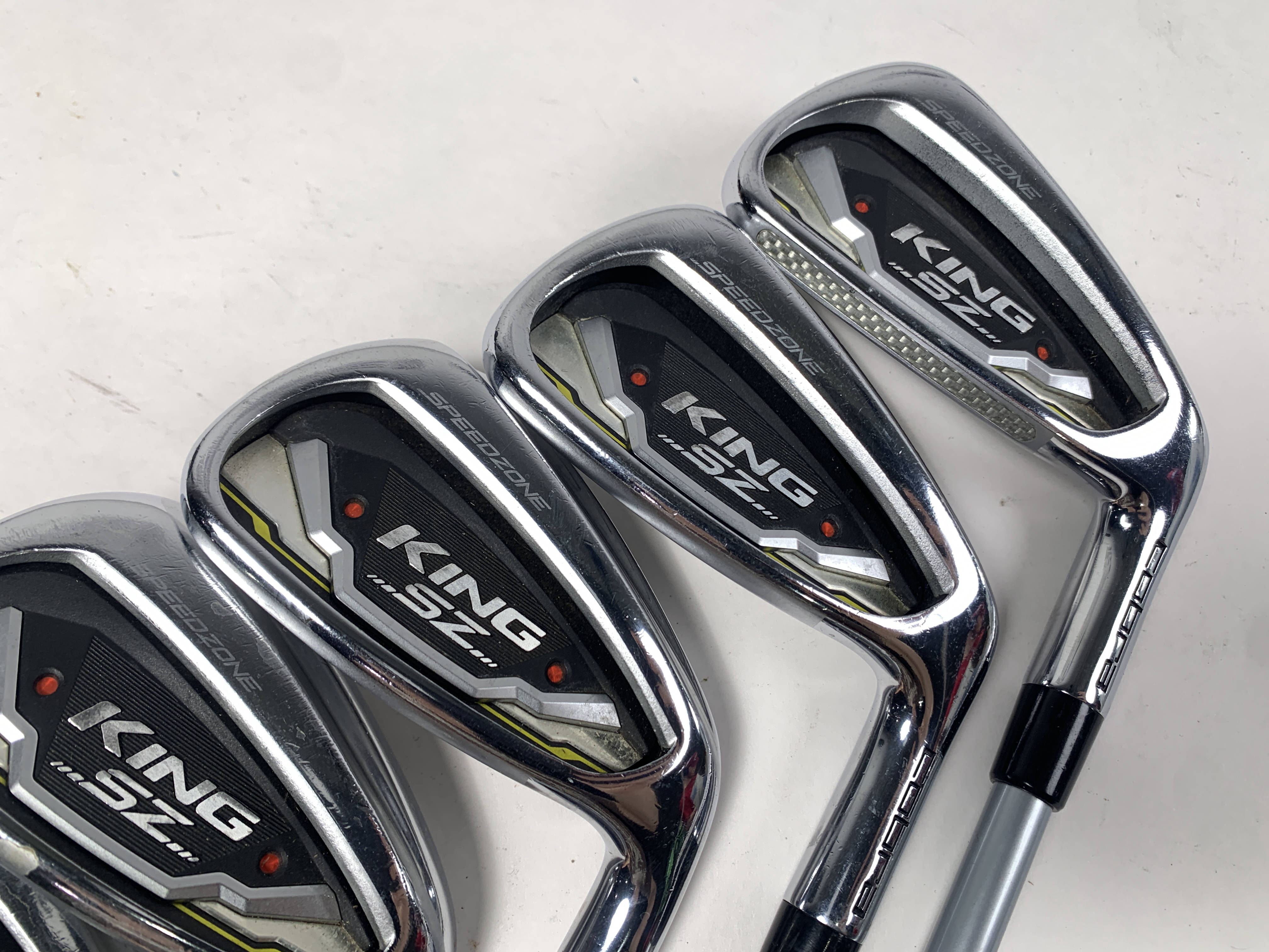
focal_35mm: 26
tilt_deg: -74.5
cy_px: 476
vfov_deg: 53.1
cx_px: 634
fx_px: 953
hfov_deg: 67.3
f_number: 1.8
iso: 25
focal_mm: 4.25
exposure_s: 1/120
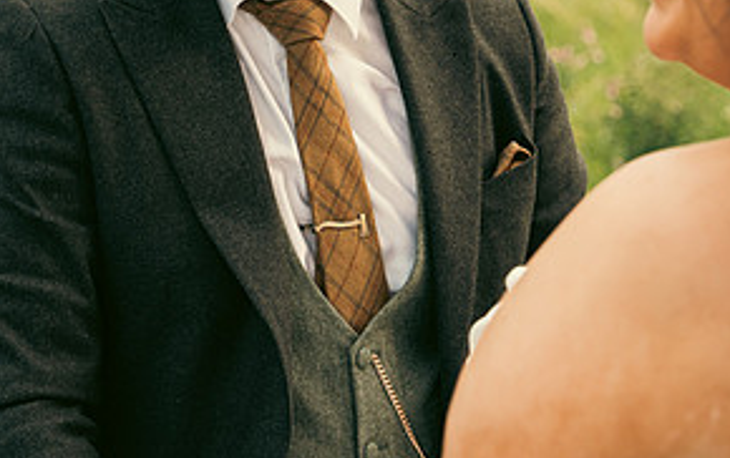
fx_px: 2271
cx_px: 362
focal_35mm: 114
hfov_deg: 18.3
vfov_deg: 11.4
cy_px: 47
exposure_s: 1/320
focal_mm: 56
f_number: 3.5
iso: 125
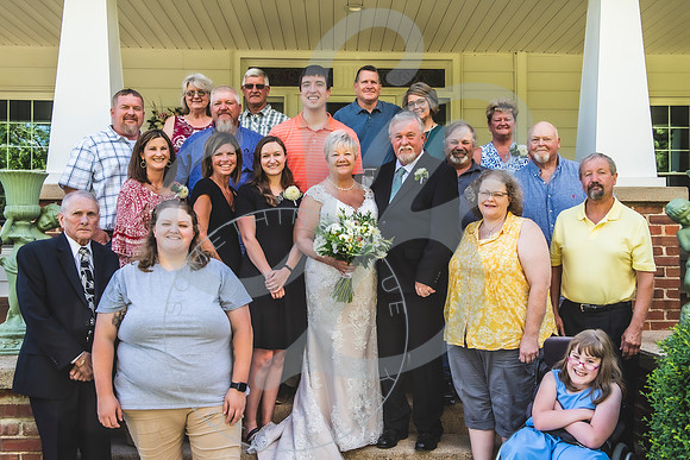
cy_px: 230
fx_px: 733
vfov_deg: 34.9
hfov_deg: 50.4
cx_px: 357
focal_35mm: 38
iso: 400
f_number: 7.1
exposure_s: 1/320
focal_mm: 36
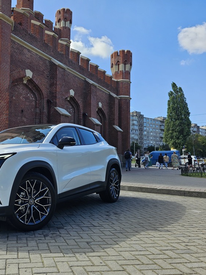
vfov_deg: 58.4
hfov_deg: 42.0
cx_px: 24
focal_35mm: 31
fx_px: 246
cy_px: 137
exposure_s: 1/382
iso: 10
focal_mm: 6.3
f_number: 1.7
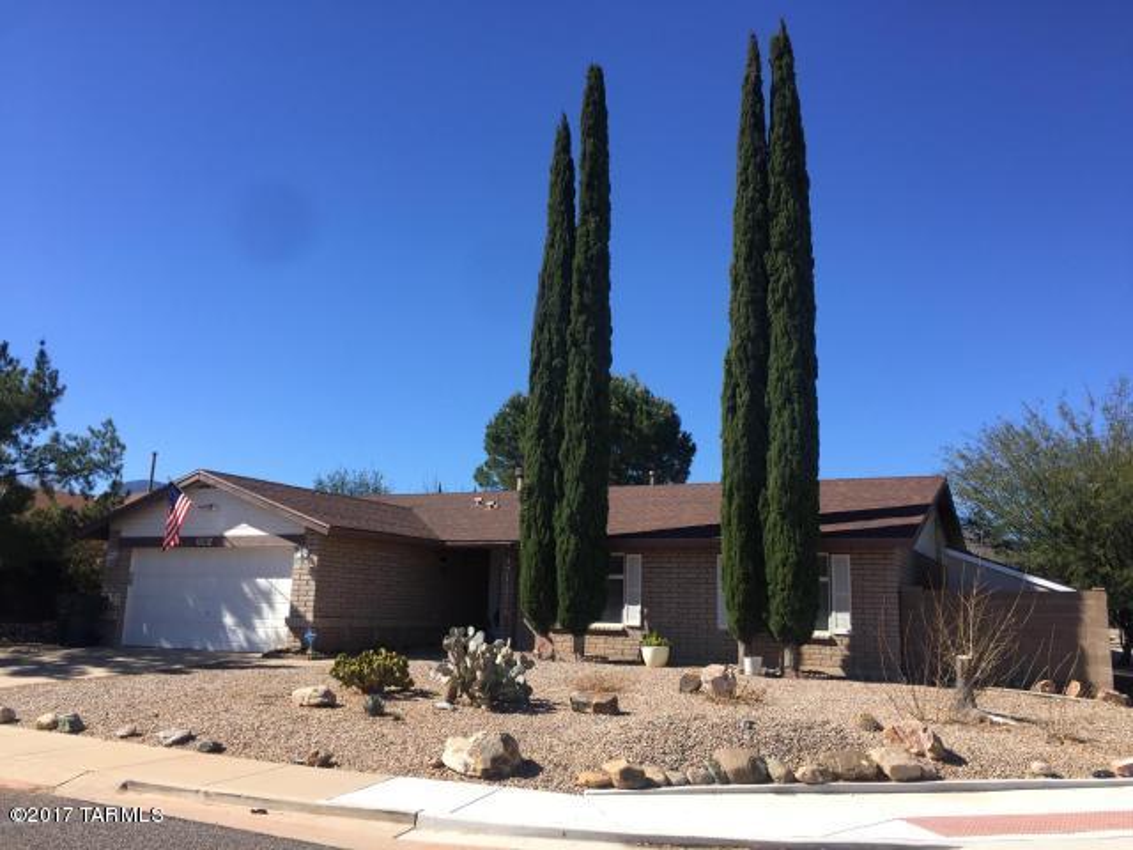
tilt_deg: +13.1
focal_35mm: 29
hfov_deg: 61.7
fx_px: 949
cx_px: 566
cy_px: 425
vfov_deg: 48.2
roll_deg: -3.0
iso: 32
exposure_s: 1/1319
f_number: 2.2
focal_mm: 4.15
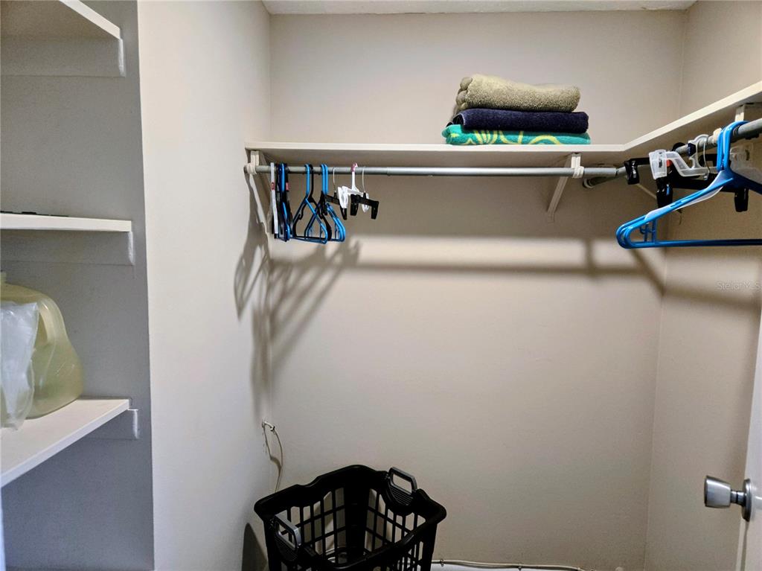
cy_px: 286
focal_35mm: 23
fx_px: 506
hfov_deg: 74.0
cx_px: 381
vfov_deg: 58.8
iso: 320
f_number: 1.8
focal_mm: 5.4
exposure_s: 1/120
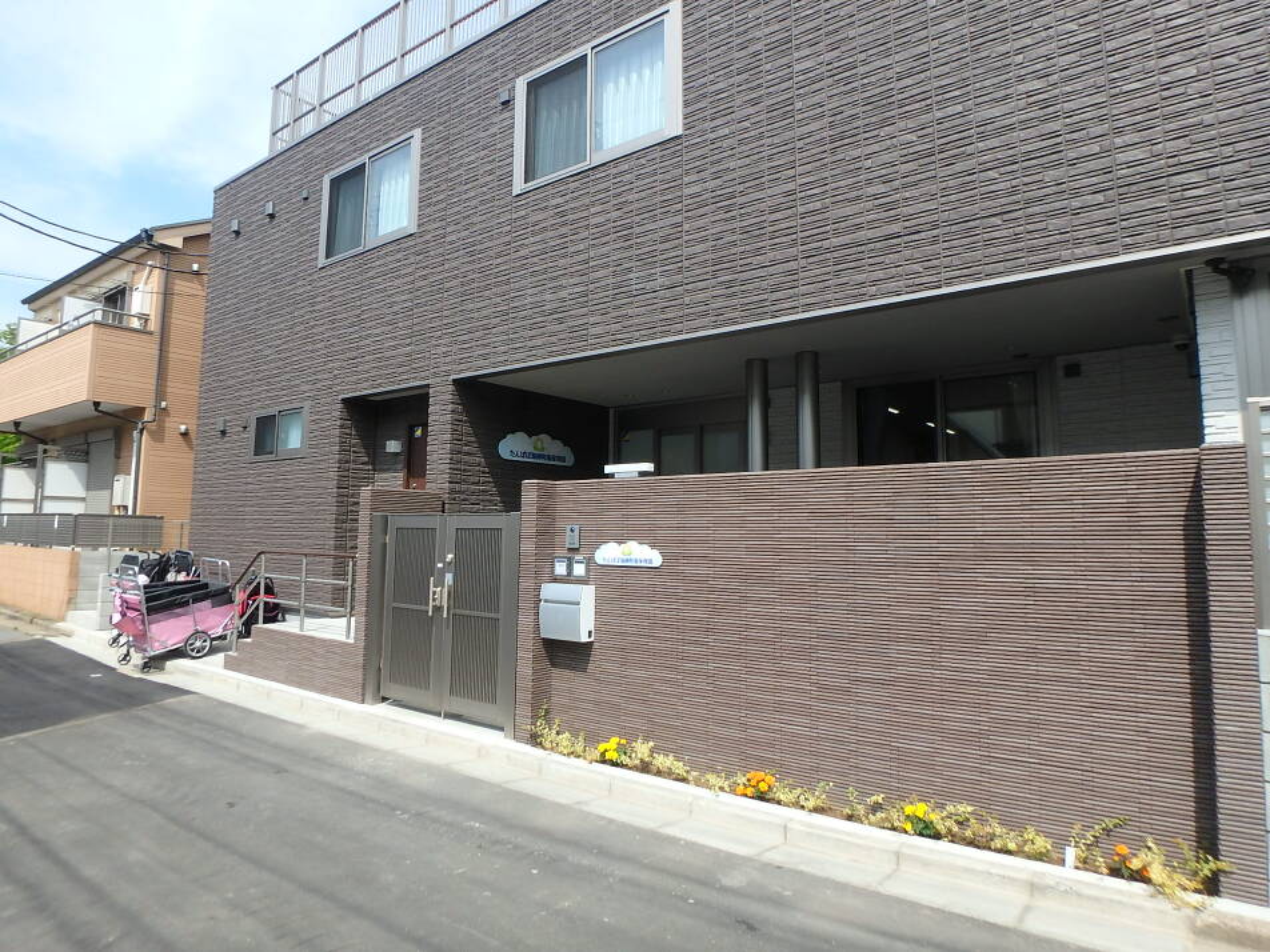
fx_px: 770
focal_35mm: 21
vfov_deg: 63.4
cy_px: 476
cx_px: 635
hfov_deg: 79.0
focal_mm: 3.7
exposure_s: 1/800
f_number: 3.5
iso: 125
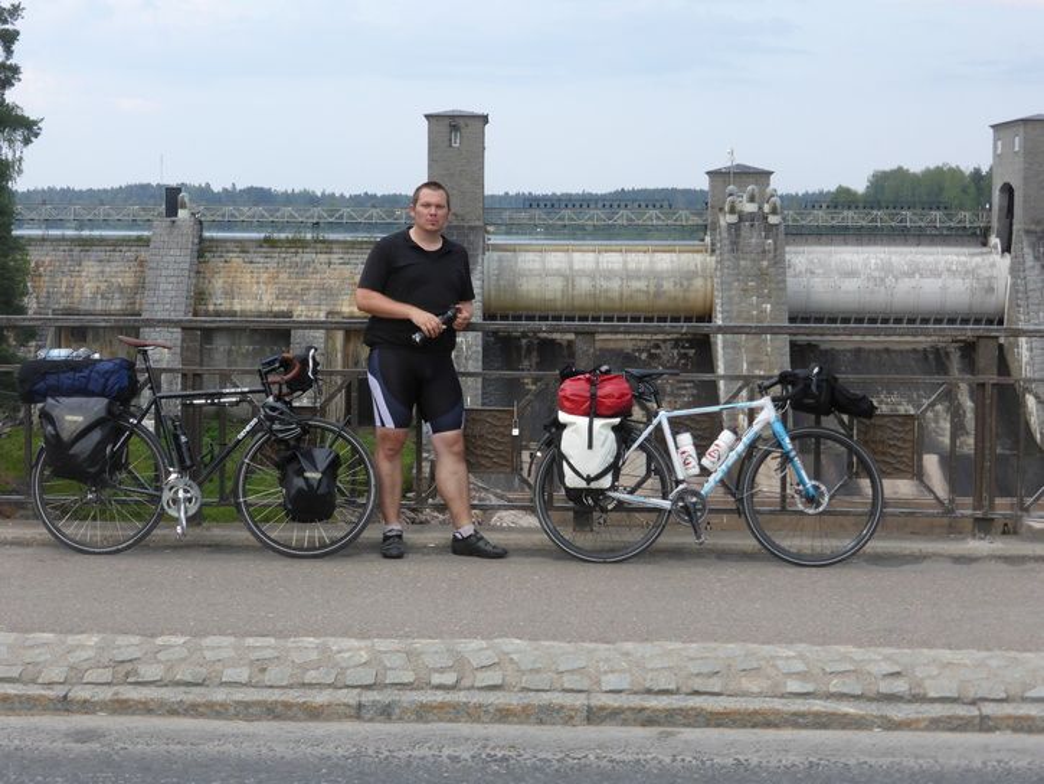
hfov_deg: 24.7
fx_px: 2383
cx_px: 522
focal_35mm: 79
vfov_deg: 18.7
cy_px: 392
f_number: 5
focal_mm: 13.3
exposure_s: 1/125
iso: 100
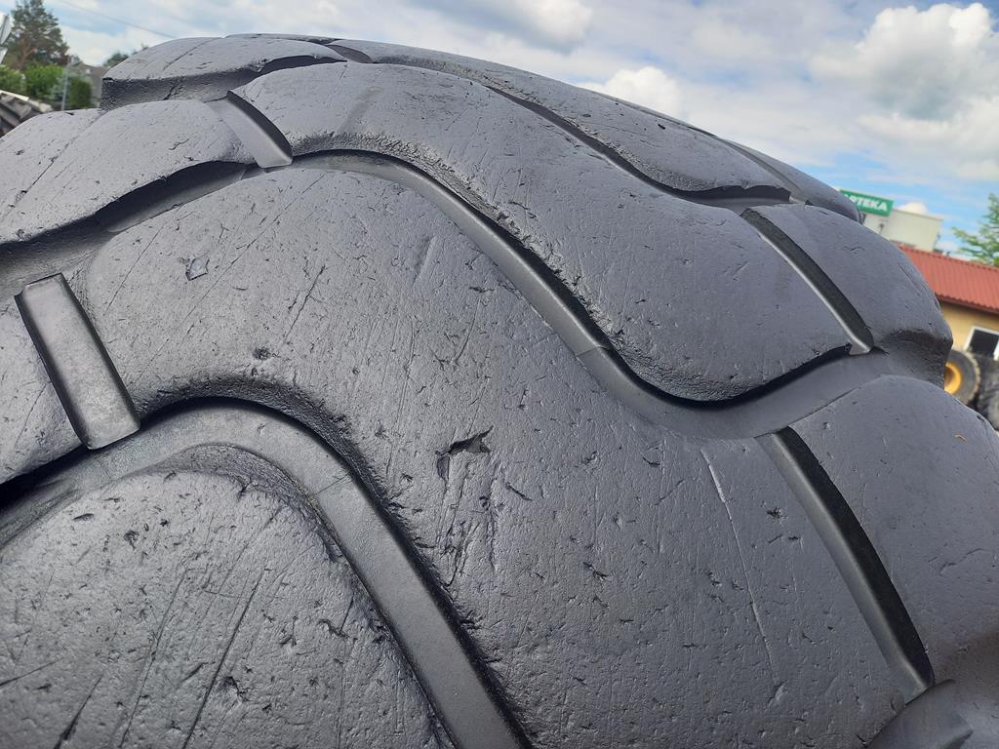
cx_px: 500
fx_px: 721
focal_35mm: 25
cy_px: 374
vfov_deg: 54.9
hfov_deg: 69.4
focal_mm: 4.65
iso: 50
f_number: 1.8
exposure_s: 1/459
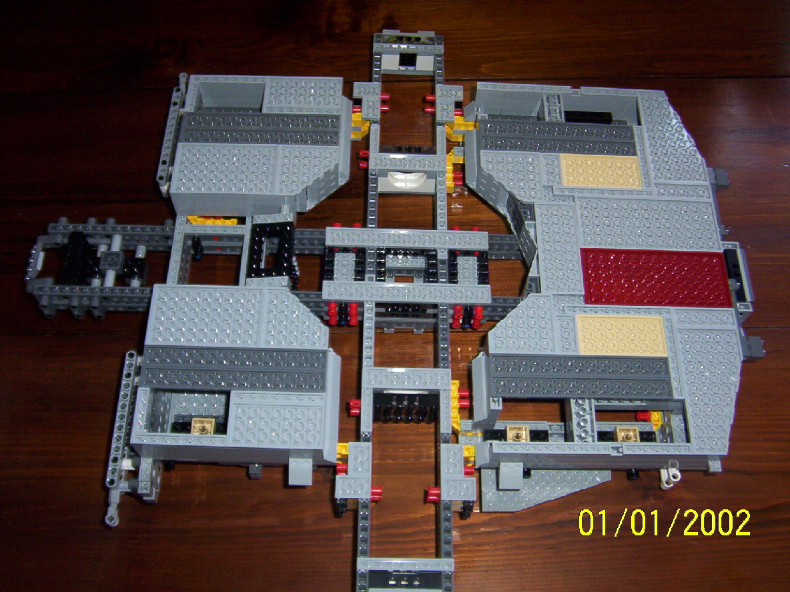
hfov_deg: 51.4
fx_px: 822
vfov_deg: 39.7
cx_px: 395
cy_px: 296
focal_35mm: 36
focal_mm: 5.54
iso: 140
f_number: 2.76
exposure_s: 1/30
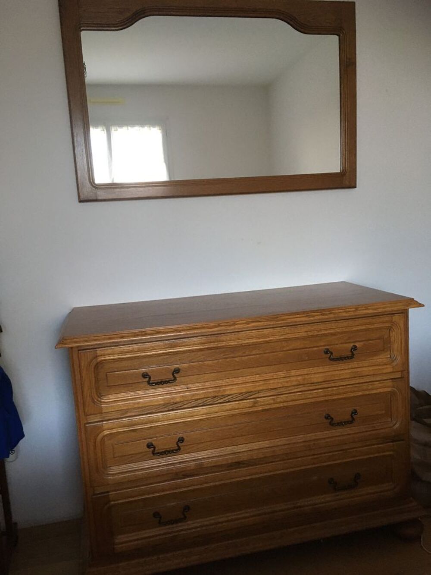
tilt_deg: -8.3
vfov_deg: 61.7
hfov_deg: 48.2
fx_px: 481
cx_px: 216
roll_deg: +4.7
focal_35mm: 29
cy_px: 288
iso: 160
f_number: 2.2
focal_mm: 4.15
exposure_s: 1/30
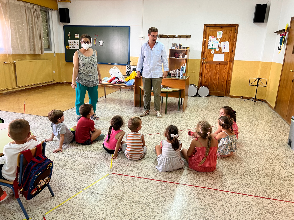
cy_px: 110
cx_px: 147
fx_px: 221
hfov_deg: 67.3
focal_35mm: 26
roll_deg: -1.6
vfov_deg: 53.1
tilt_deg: -13.6
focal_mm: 5.7
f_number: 1.5
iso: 80
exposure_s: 1/50
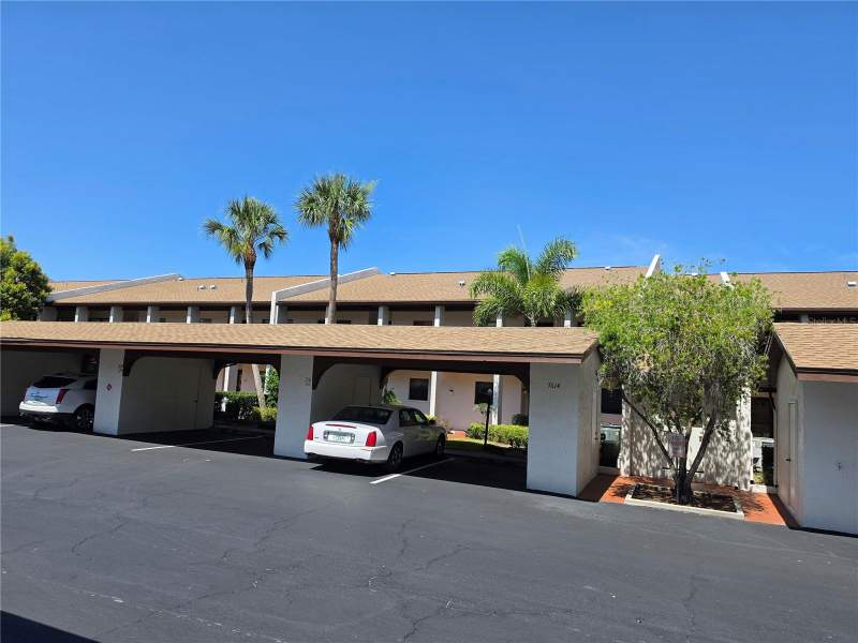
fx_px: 570
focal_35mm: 23
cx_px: 429
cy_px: 322
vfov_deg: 58.9
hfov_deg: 73.9
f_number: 1.4
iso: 64
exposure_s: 1/5015
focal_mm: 6.5
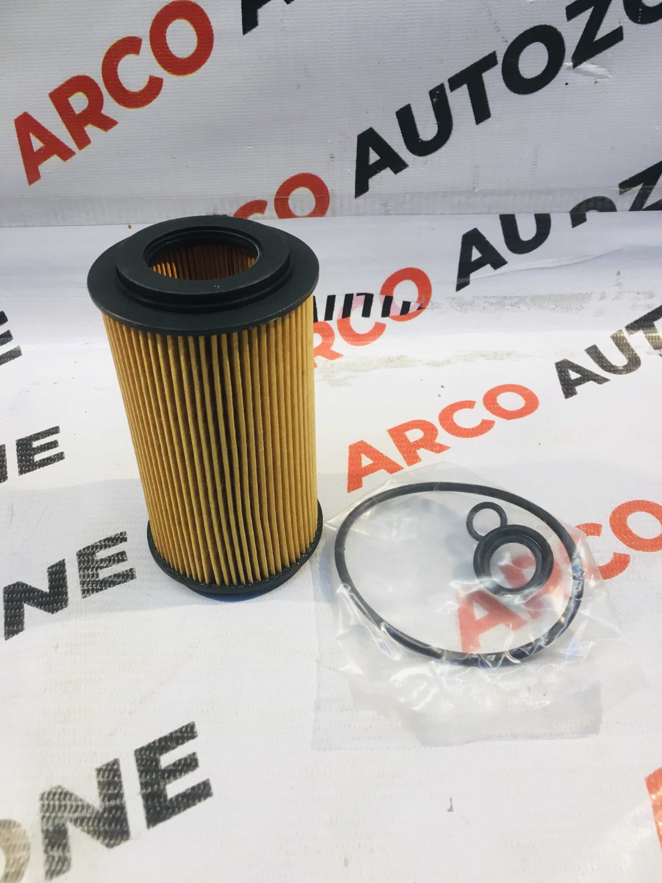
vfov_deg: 61.7
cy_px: 442
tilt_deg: -40.0
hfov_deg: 48.2
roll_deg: +0.2
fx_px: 739
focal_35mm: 29
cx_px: 331
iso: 32
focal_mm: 4.15
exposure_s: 1/33
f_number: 2.2
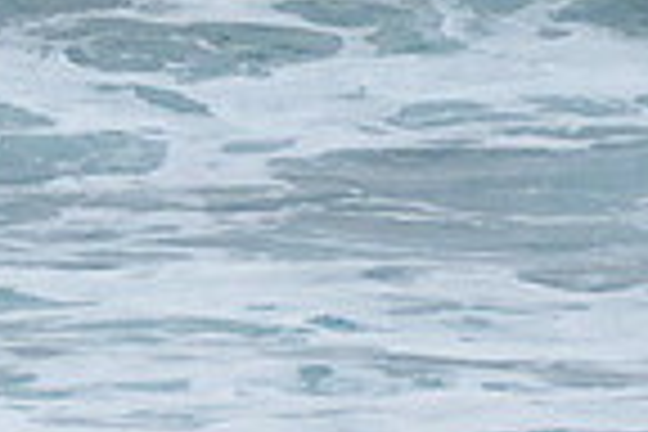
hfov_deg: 0.9
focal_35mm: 2217
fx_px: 39903
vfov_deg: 0.6
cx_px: -170
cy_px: -267
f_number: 5.6
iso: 500
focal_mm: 400
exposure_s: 1/1250
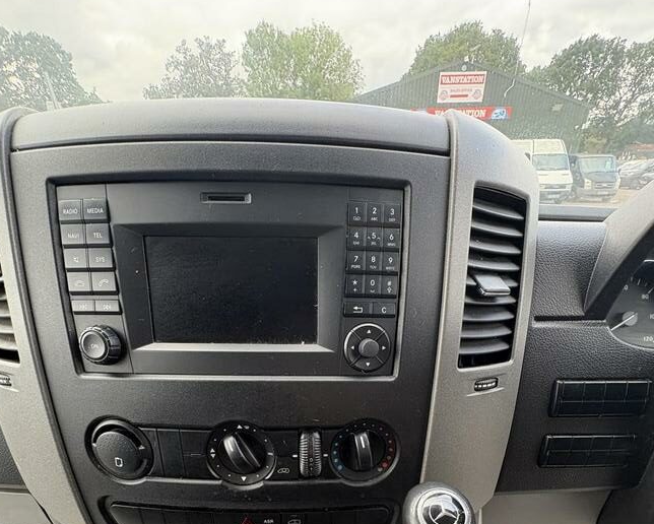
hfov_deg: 83.2
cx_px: 329
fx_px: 368
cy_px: 424
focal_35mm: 19
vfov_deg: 64.2
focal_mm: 2.22
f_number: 2.2
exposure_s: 1/98
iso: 200
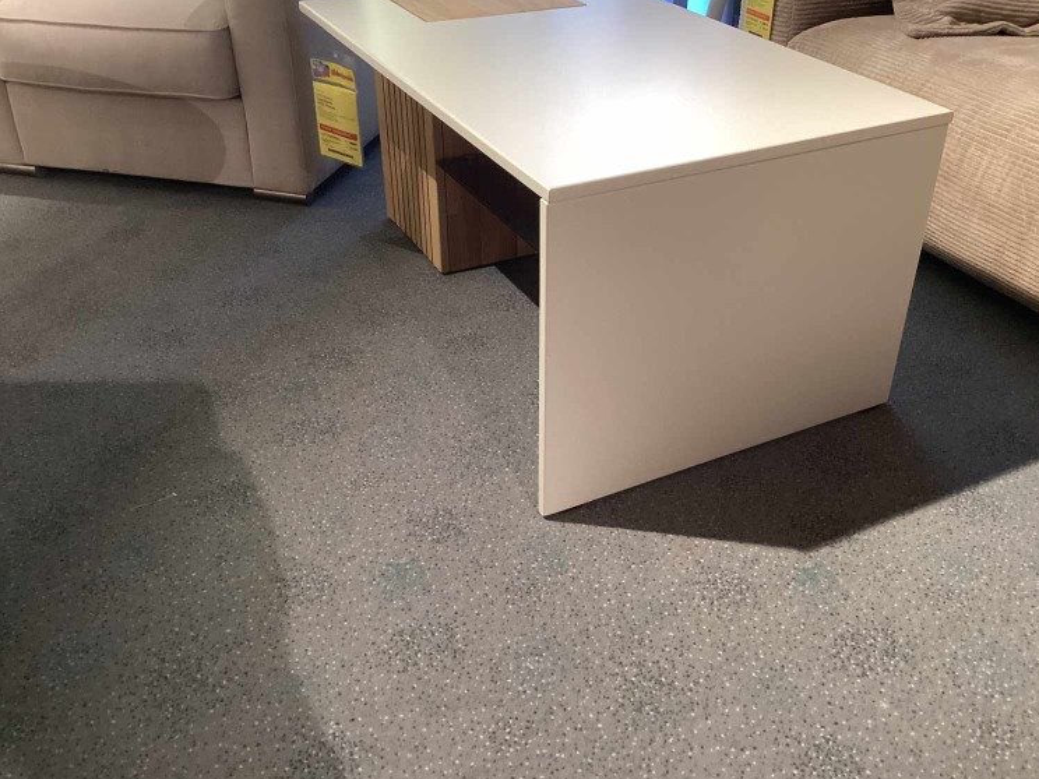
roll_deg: +0.5
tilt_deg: -32.2
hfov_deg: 53.9
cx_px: 568
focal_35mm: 34
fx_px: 1021
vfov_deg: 41.8
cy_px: 356
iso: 250
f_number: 2.4
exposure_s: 1/50
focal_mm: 3.3
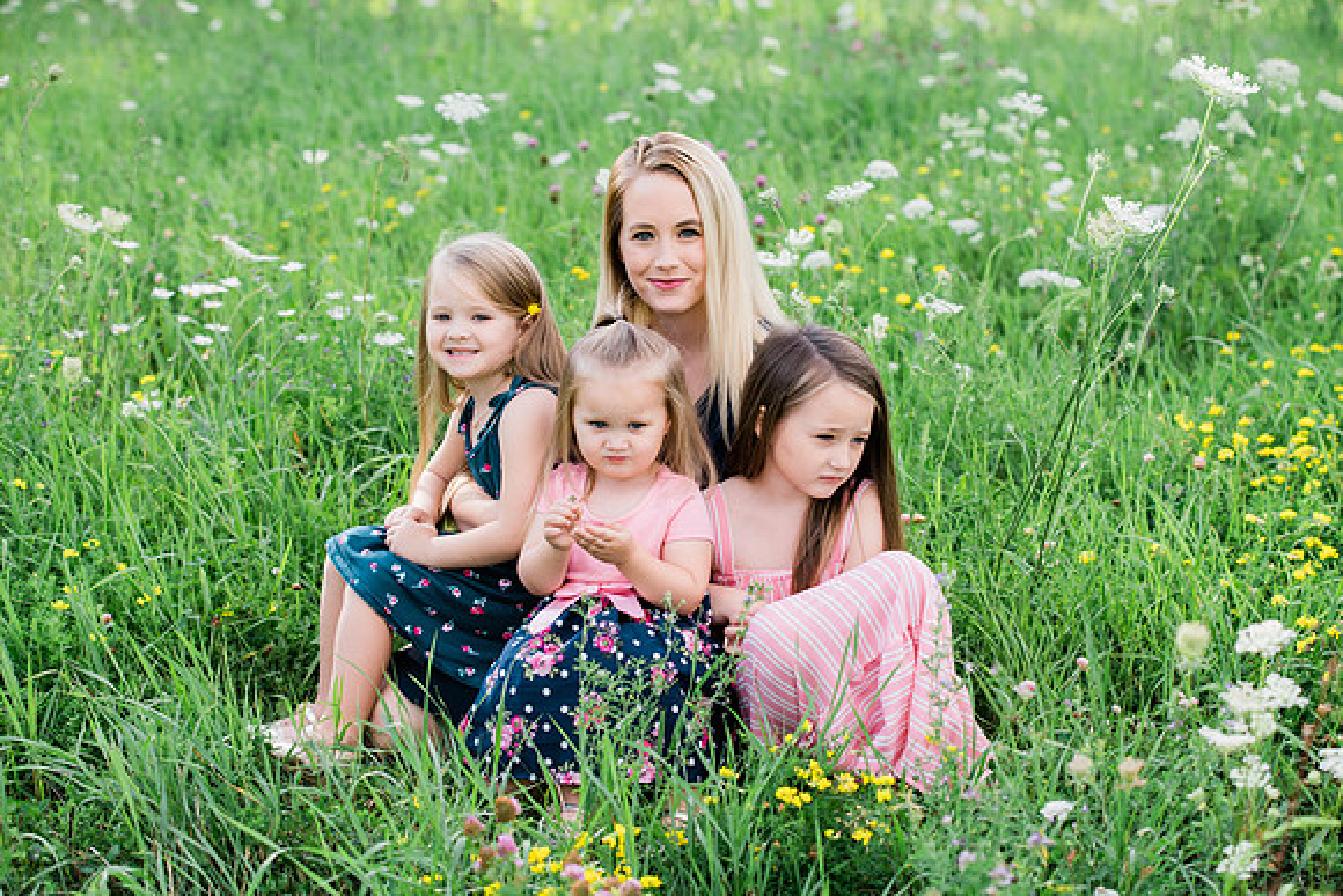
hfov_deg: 27.0
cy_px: 448
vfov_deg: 18.2
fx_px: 2798
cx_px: 672
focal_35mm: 75
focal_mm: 75
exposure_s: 1/800
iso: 250
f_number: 4.5
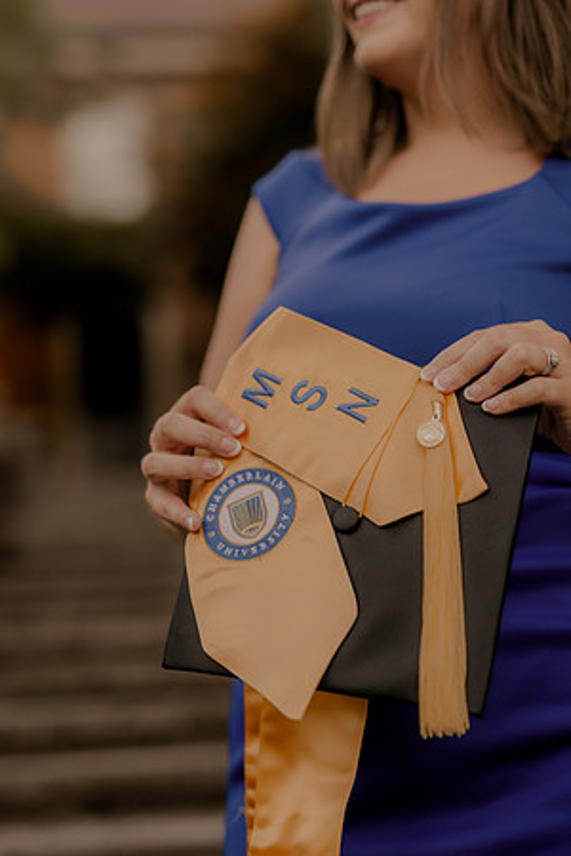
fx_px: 1784
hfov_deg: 18.2
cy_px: 428
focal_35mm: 75
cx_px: 286
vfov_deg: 27.0
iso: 320
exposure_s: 1/250
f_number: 1.8
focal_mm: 50
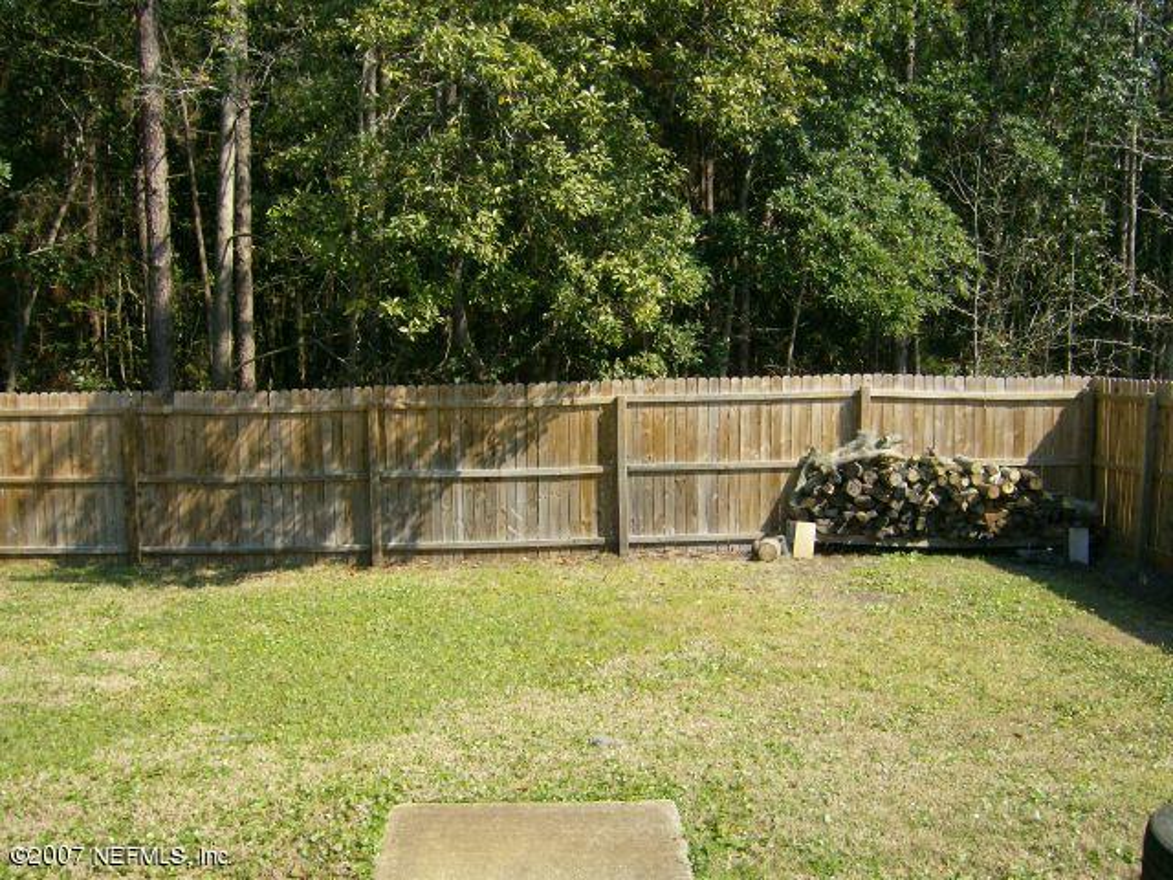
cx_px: 586
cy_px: 440
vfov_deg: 39.7
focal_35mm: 36
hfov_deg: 51.4
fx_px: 1220
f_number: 4.7
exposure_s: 1/391
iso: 100
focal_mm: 6
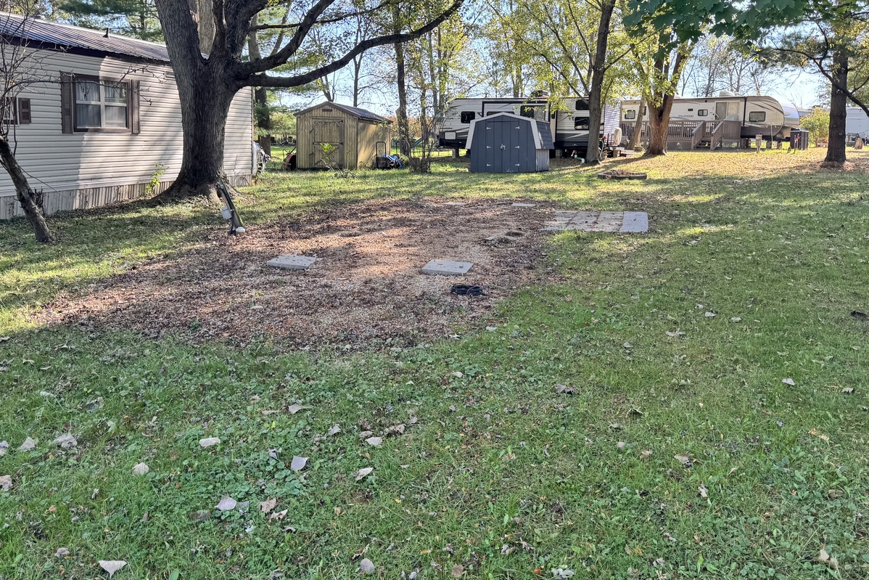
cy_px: 226
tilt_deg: -5.3
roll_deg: -0.3
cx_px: 456
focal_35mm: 30
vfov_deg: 43.4
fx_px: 724
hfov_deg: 61.9
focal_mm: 6.76
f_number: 1.78
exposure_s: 1/436
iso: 80
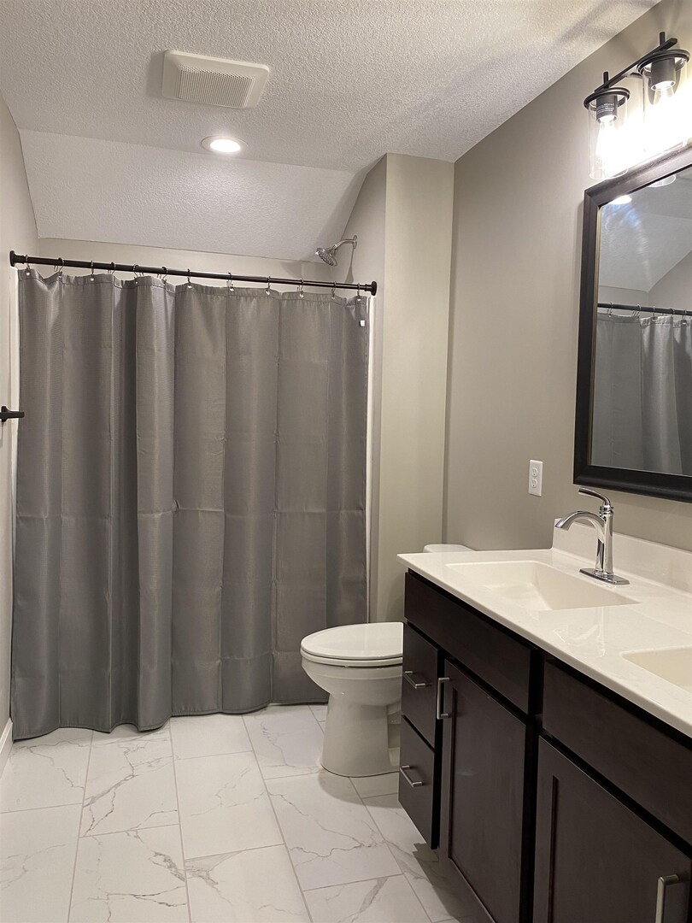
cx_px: 346
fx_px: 693
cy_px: 462
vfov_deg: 67.3
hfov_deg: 53.1
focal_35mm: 26
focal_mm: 4.25
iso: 125
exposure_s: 1/60
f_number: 1.8
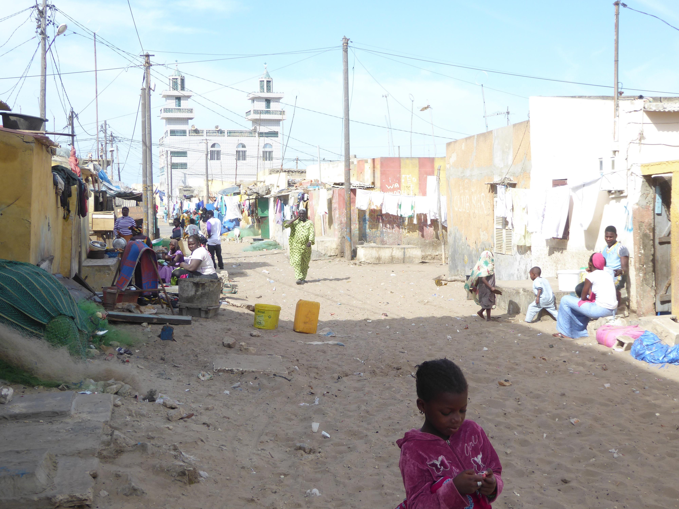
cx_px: 340
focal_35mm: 53
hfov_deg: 36.2
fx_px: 1040
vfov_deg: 27.5
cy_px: 254
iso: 80
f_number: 4.1
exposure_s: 1/320
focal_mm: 9
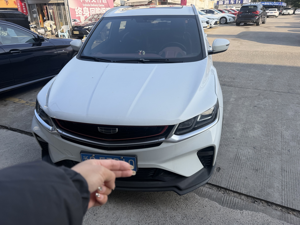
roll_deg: +2.4
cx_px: 150
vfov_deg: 56.8
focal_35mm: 24
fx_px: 208
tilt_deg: -26.0
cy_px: 112
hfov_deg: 71.6
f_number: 1.78
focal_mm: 6.76
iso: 80
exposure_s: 1/1585
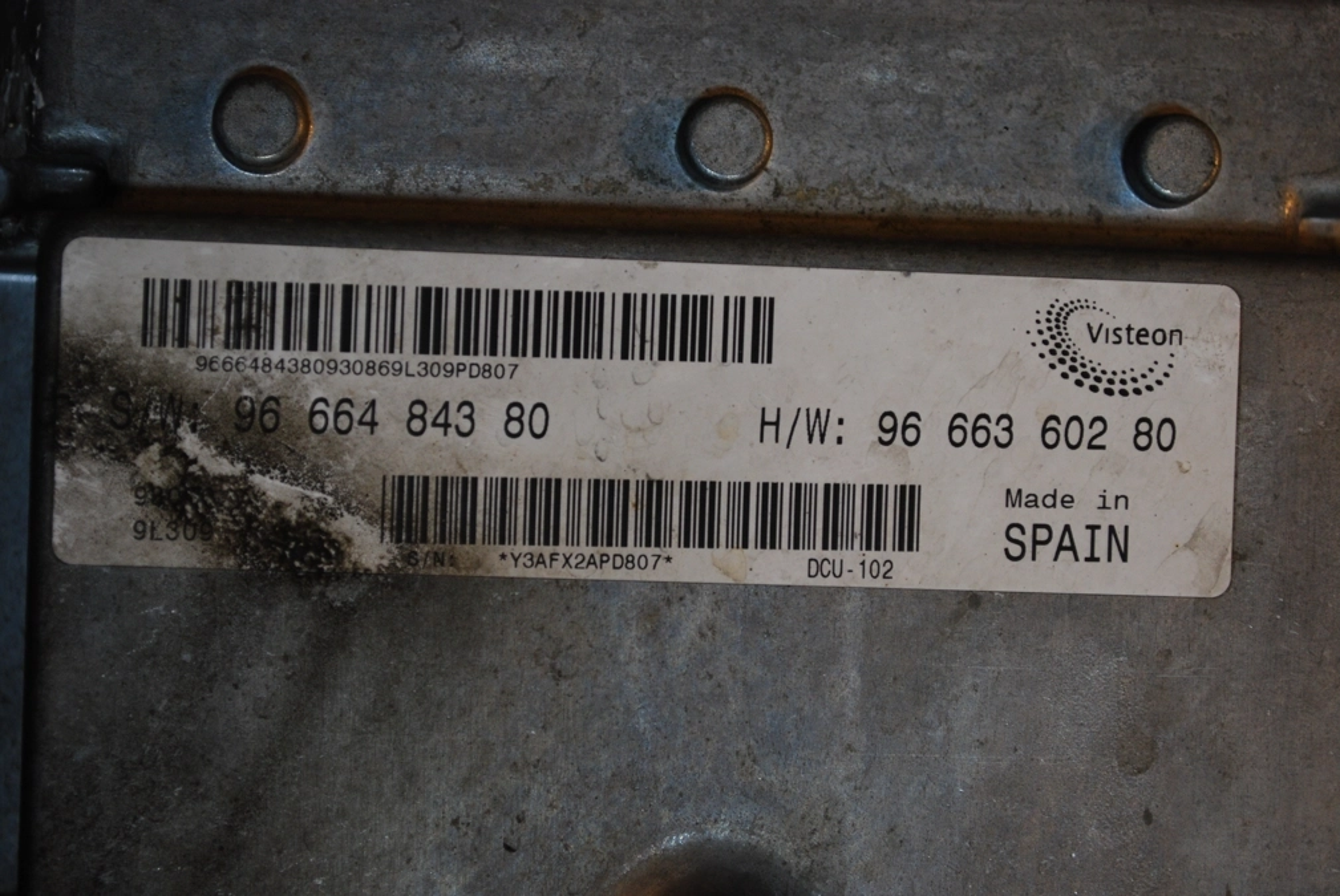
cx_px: 670
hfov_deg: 29.8
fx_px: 2515
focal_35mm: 68
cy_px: 448
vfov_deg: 20.2
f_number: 5.3
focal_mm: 45
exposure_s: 1/13
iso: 400
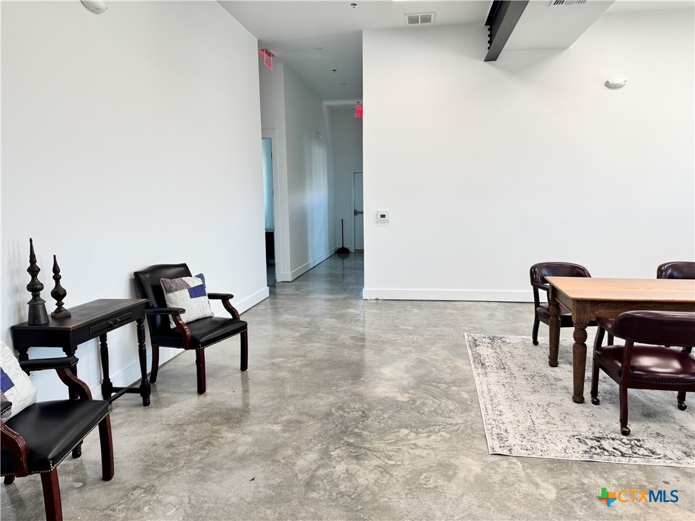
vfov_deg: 56.8
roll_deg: +0.9
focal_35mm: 24
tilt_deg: -7.2
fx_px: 482
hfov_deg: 71.6
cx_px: 348
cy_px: 260
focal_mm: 6.76
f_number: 1.78
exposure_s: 1/120
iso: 80
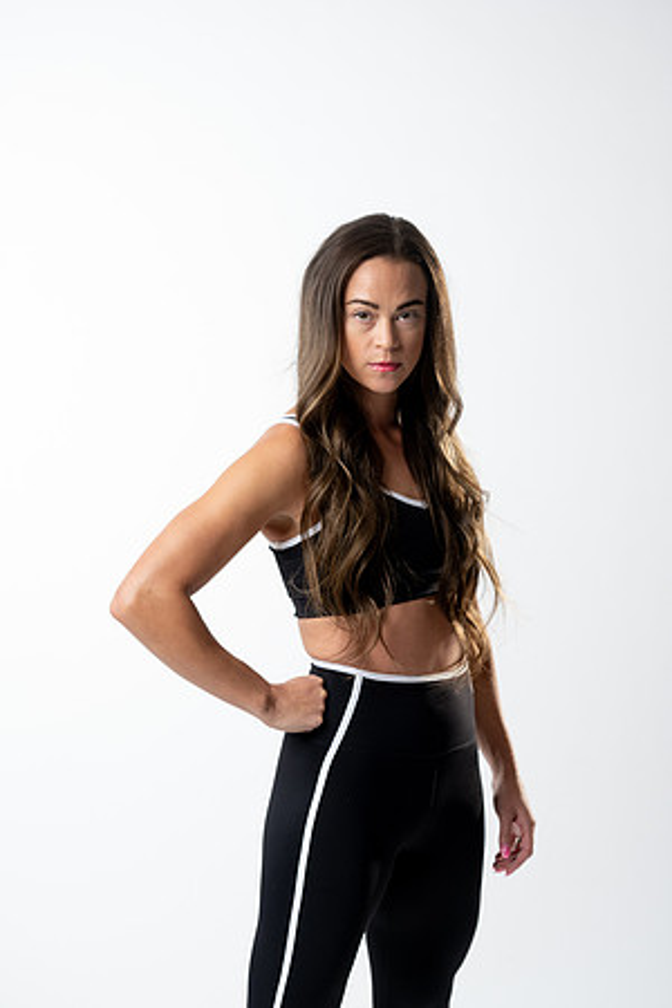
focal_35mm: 85
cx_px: 336
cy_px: 504
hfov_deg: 16.1
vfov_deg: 23.9
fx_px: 2380
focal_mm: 85
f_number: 3.5
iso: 400
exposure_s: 1/125
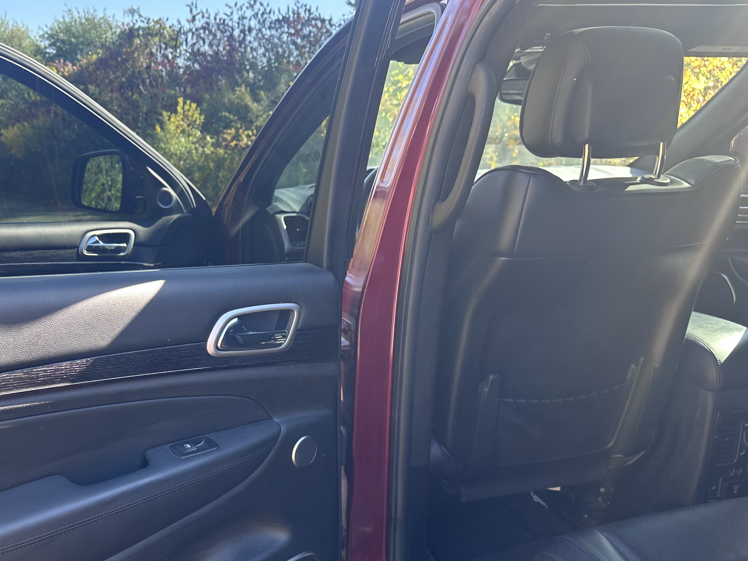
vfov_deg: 39.3
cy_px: 362
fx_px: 778
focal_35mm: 36
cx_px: 261
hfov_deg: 50.6
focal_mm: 6.86
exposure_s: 1/154
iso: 64
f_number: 1.78
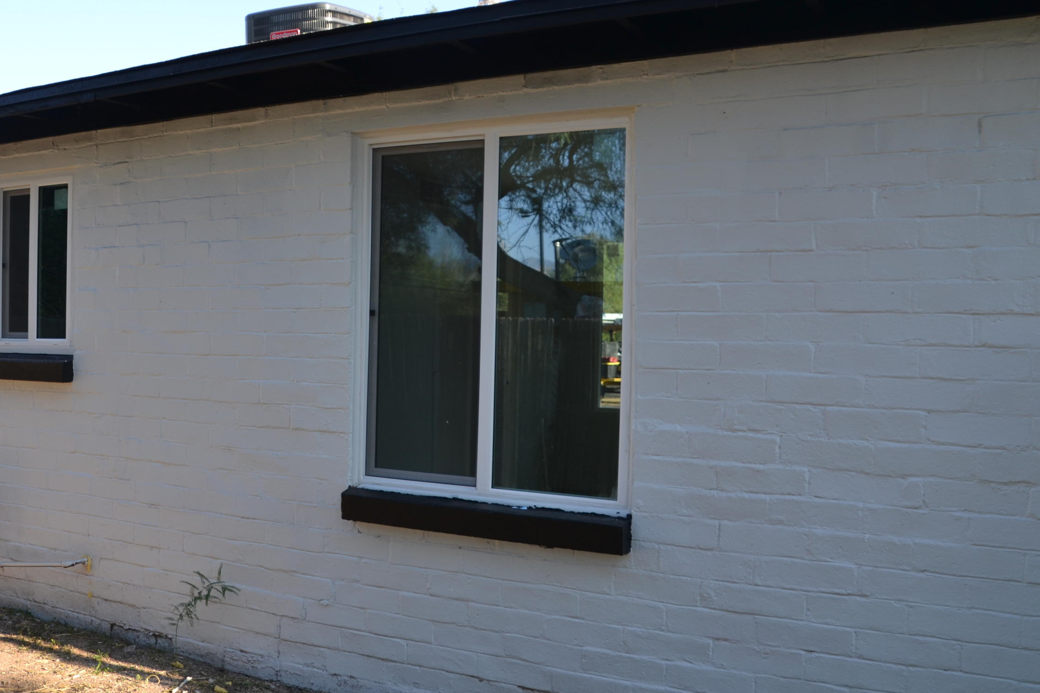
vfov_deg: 33.4
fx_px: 1155
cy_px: 324
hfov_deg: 47.9
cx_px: 371
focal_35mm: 40
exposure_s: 1/160
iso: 100
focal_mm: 20
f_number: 6.3
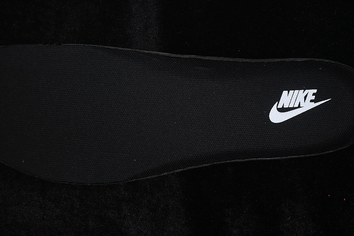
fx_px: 737
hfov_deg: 27.0
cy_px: 118
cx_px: 177
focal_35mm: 75
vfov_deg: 18.2
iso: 160
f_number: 6.3
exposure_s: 1/60
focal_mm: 50
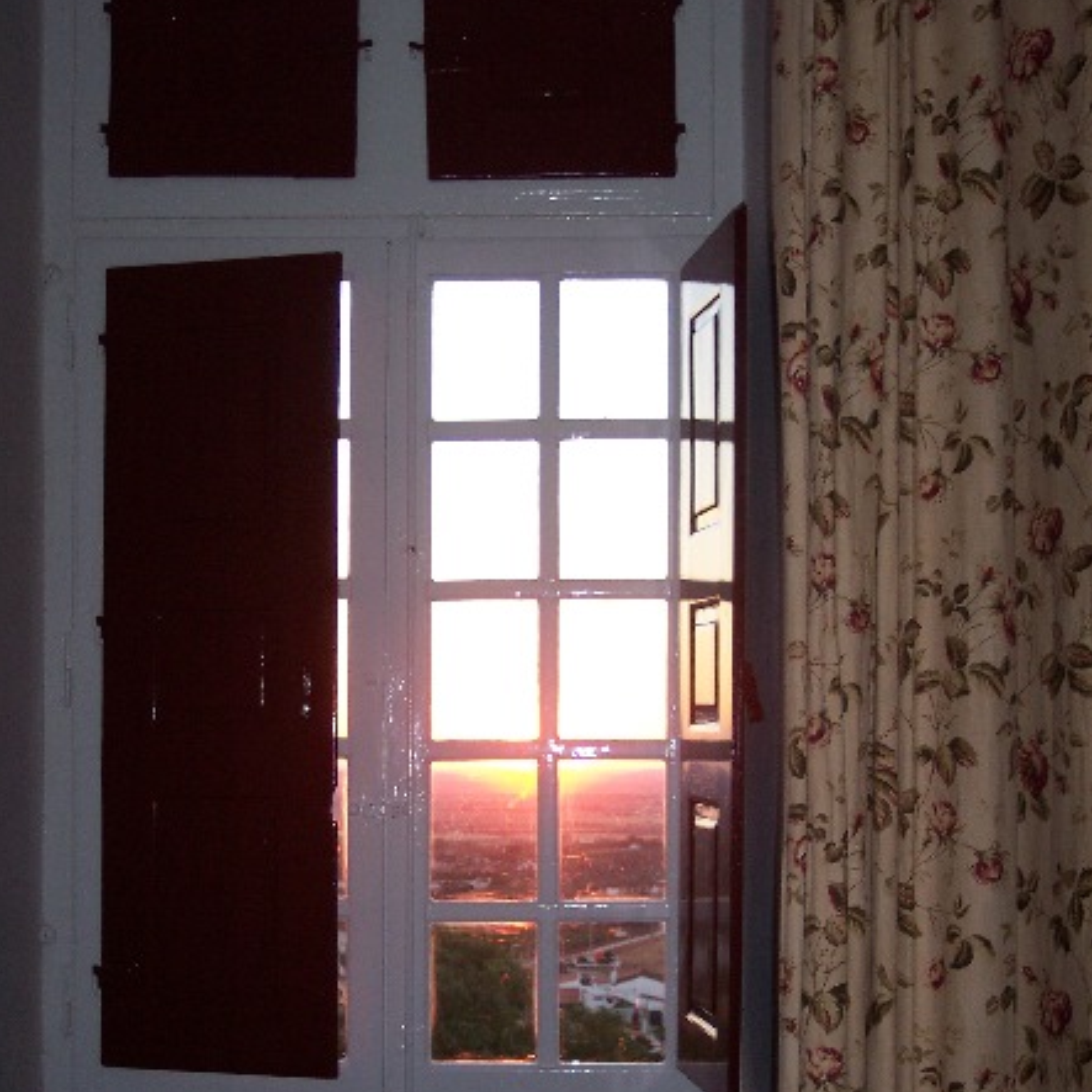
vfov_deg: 28.0
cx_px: 541
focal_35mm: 61
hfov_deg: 28.2
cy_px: 722
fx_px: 2177
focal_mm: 10.7
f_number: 3.4
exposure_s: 1/90
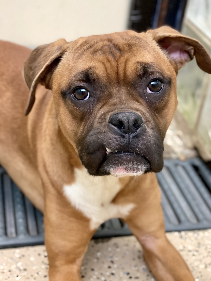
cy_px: 141
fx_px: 455
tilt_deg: -31.7
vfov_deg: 34.4
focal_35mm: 56
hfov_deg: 26.1
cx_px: 111
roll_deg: -8.9
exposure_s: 1/40
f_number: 2
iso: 200
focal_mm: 6
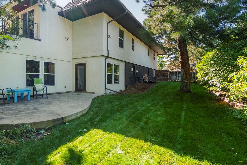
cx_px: 97
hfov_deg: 82.8
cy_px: 79
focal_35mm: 20
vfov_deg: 61.9
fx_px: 137
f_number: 8
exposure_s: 1/40
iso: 100
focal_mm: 16
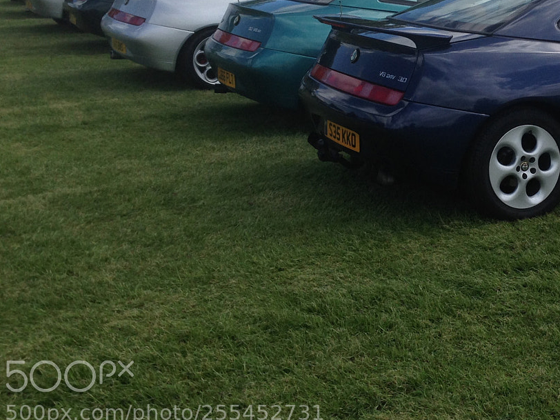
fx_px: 1052
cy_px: 53
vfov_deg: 22.1
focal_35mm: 65
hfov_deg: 28.5
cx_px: 514
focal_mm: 4.12
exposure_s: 1/1355
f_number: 2.4
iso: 50
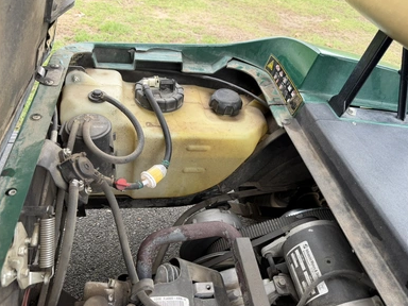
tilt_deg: -41.9
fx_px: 295
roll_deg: -9.6
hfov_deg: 69.4
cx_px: 203
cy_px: 156
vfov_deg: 54.9
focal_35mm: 25
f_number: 1.78
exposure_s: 1/140
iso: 50
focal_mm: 6.76
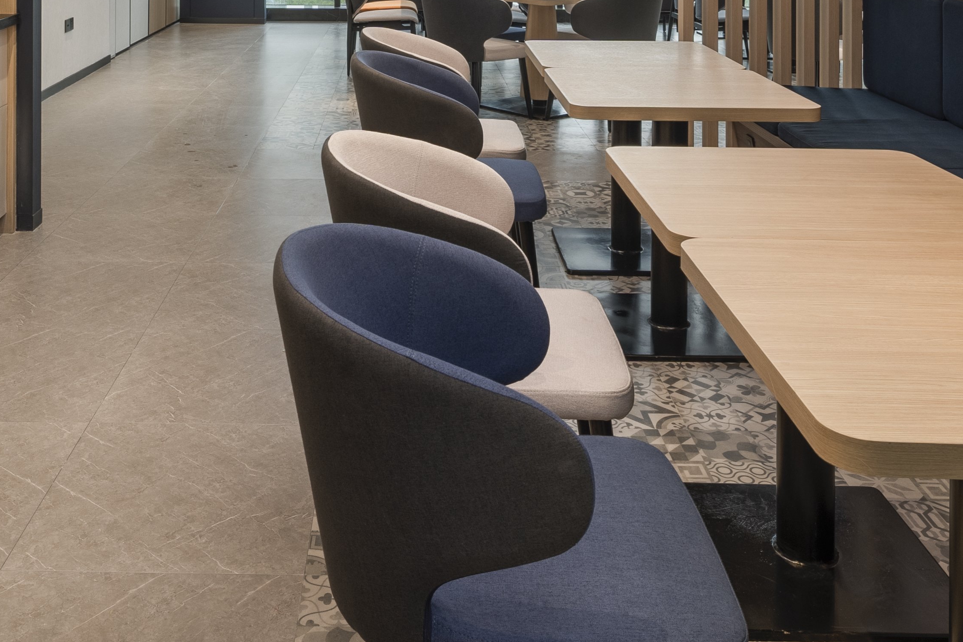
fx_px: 1070
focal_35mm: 40
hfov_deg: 48.2
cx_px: 384
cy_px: -115
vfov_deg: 29.2
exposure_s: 1/20
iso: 160
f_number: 10
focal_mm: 15
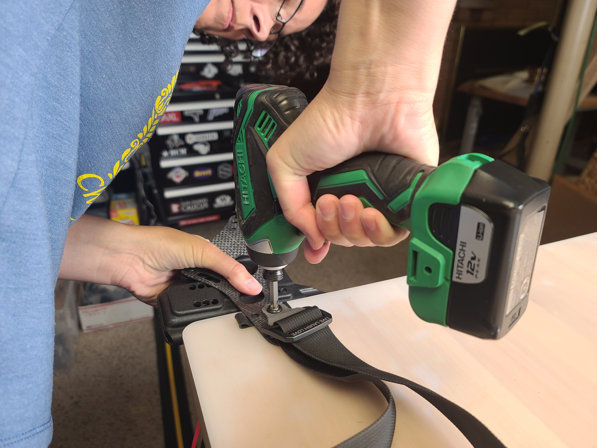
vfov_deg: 54.9
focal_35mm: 25
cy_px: 224
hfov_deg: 69.4
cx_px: 298
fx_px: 431
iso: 64
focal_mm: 7
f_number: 1.8
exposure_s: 1/60
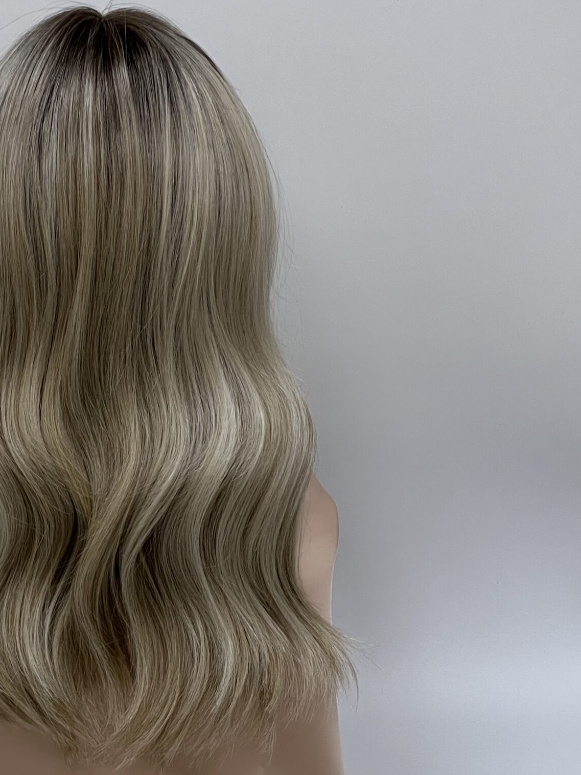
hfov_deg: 11.4
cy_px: 404
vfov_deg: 15.2
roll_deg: +1.4
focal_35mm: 130
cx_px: 104
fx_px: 2909
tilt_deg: -12.5
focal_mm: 9
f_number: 2.8
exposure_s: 1/100
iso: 160
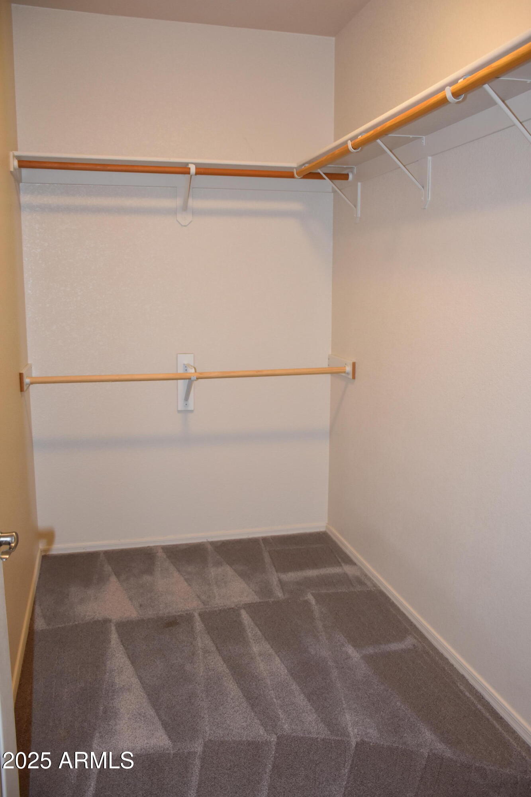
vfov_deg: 61.9
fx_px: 664
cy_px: 398
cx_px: 266
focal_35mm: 30
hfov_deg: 43.6
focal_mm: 20
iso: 640
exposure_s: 1/60
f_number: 4
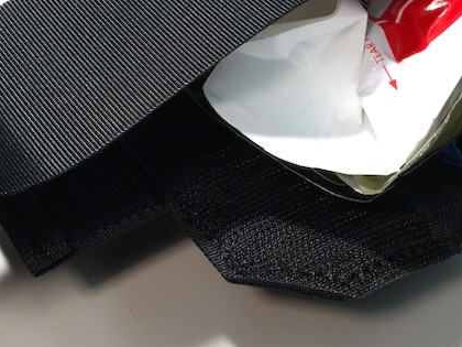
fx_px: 921
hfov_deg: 27.9
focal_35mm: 69
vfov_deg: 21.2
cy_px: 113
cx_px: 143
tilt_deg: -48.6
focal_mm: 4.15
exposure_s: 1/120
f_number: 2.2
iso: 32
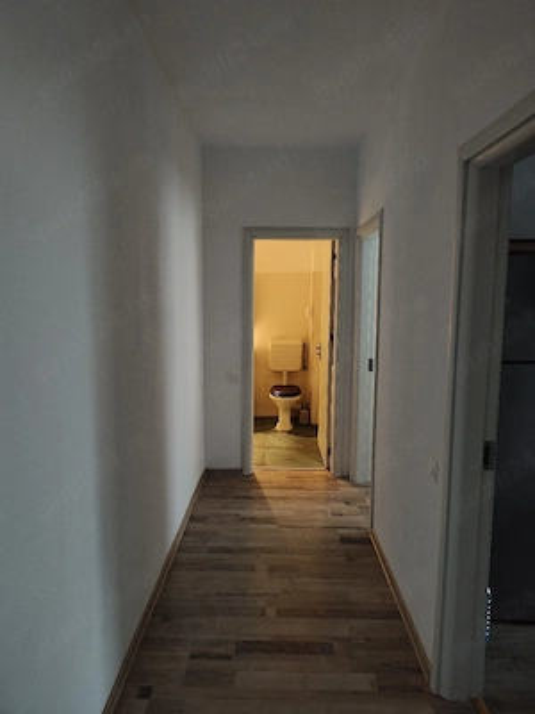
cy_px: 357
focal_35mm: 23
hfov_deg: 58.9
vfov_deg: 73.9
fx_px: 474
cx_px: 268
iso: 750
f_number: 1.88
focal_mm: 5.56
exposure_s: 1/50
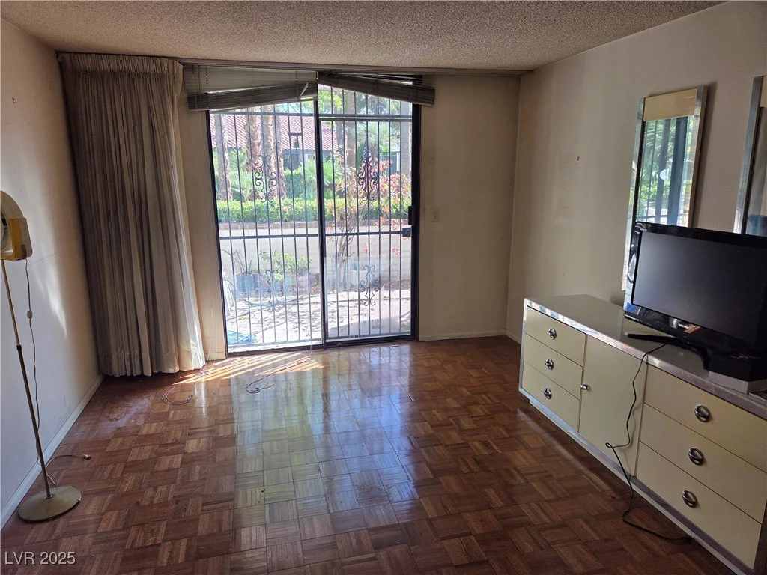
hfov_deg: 73.9
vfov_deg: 58.9
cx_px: 384
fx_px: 510
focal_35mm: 23
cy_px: 288
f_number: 1.8
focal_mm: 5.4
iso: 32
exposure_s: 1/180
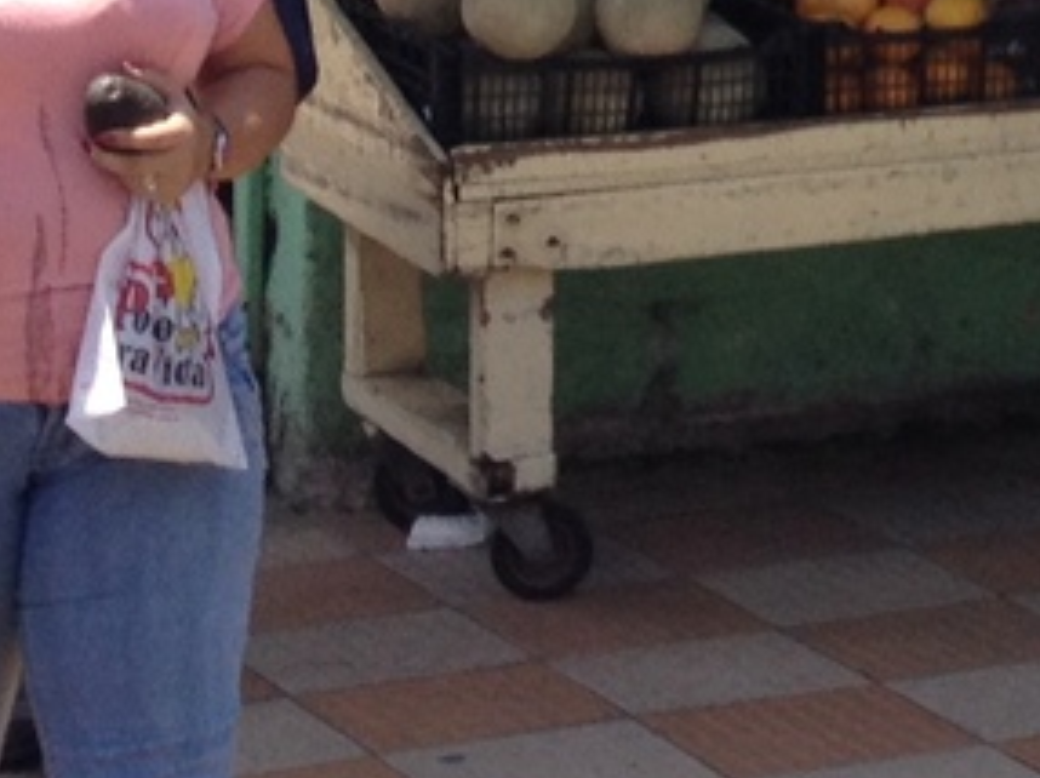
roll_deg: +0.4
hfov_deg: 9.7
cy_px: -643
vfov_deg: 7.3
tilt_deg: -3.5
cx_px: 1665
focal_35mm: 196
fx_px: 5884
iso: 50
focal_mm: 4.28
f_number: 2.4
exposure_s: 1/824
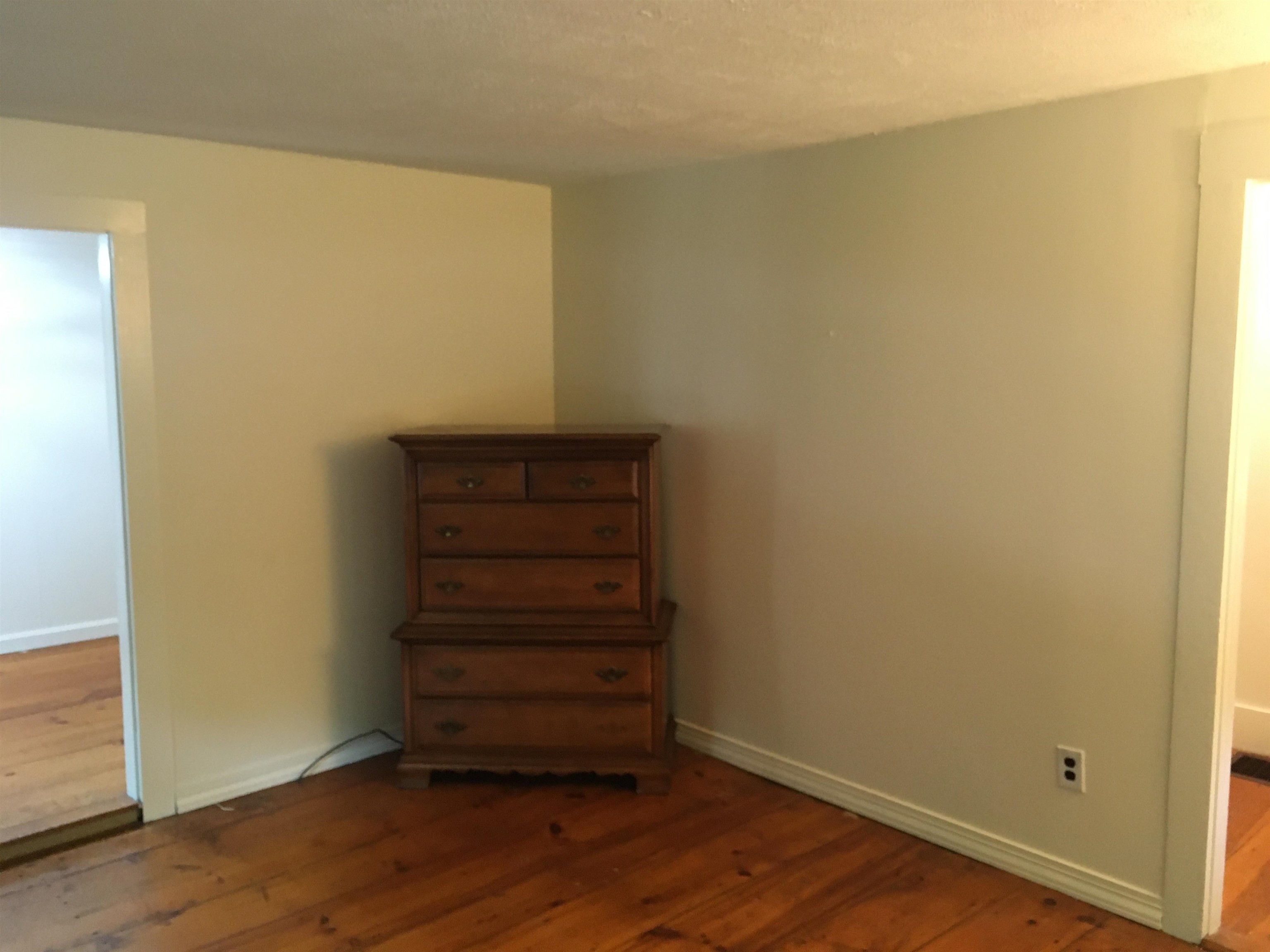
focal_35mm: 29
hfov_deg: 61.7
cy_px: 476
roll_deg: -0.8
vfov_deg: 48.2
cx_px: 635
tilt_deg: -5.9
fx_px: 1064
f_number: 2.2
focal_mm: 4.15
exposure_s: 1/20
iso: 200
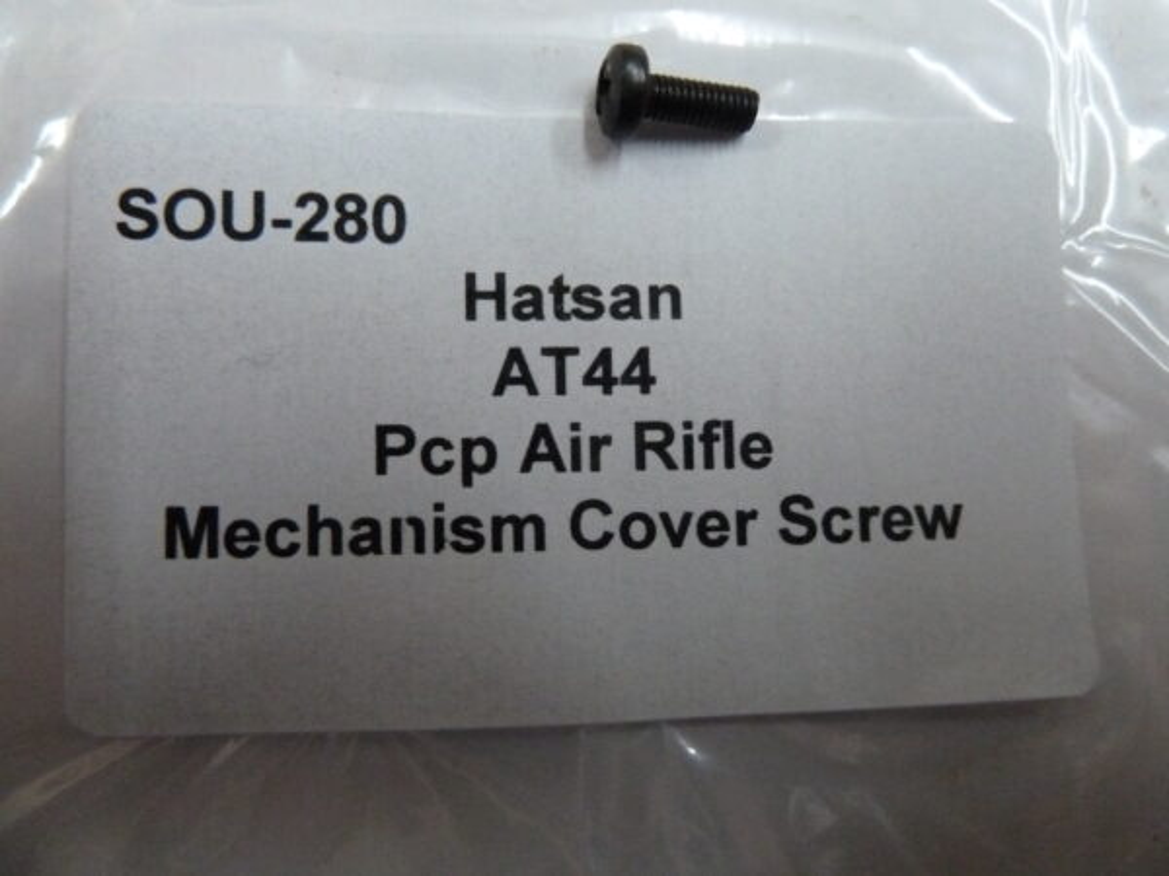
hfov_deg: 69.4
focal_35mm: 25
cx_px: 584
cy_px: 438
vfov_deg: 54.9
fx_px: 844
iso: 800
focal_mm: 4.1
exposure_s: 1/60
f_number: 3.3
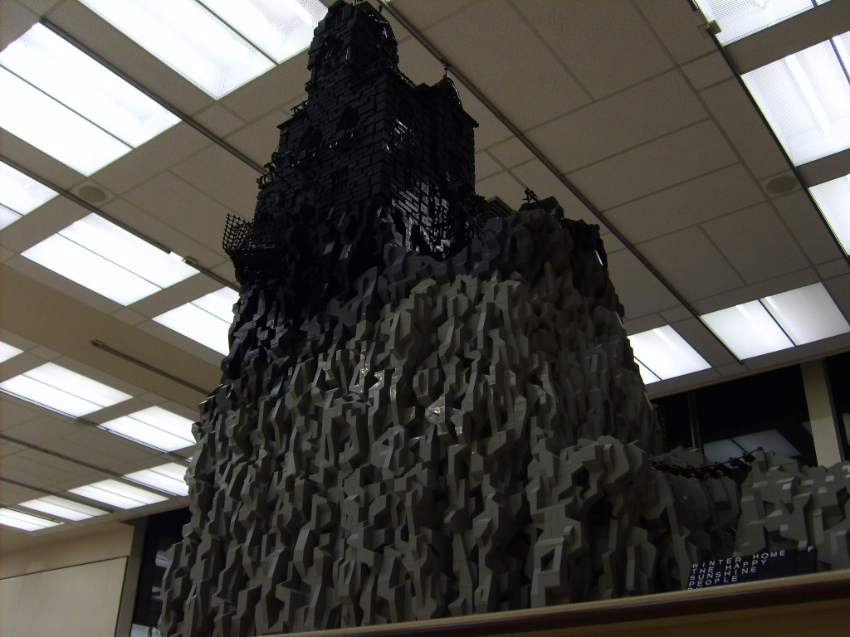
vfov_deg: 40.7
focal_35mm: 35
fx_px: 859
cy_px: 318
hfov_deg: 52.6
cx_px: 425
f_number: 2.8
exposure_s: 1/30
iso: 73
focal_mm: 5.8
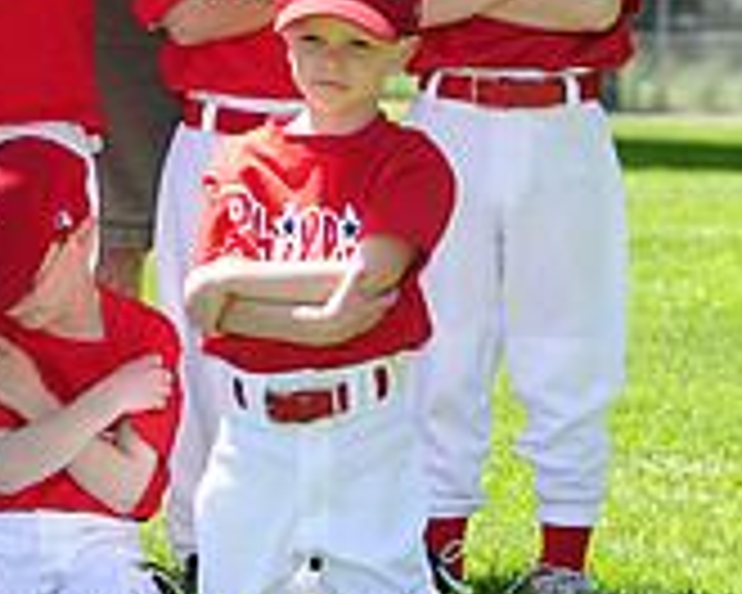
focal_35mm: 346
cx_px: 49
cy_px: -200
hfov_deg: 5.6
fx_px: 7598
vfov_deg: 4.5
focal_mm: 70
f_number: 4.5
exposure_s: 1/640
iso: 200
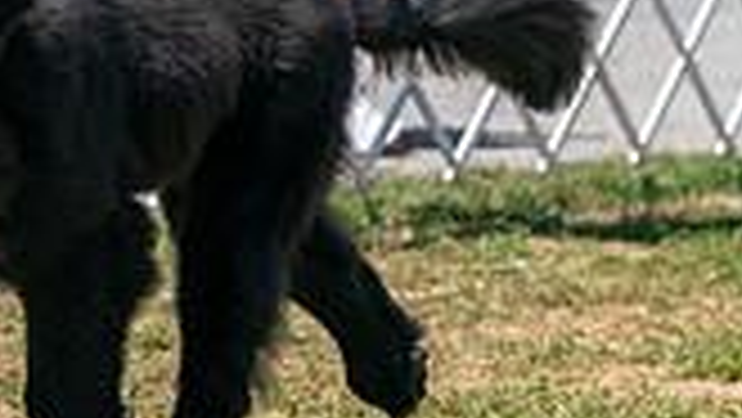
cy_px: -319
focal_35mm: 496
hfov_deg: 4.3
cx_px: -146
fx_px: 9763
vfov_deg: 2.4
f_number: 4.5
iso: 200
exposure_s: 1/1600
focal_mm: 116
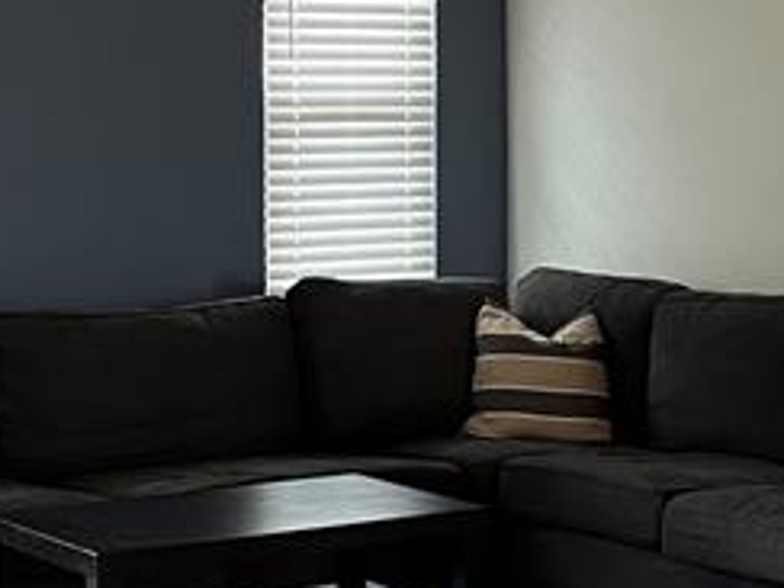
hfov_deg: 17.9
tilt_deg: -4.2
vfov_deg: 13.6
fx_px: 2469
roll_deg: +0.0
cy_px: 218
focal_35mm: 109
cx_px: 598
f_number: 1.6
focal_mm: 5.1
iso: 320
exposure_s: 1/60
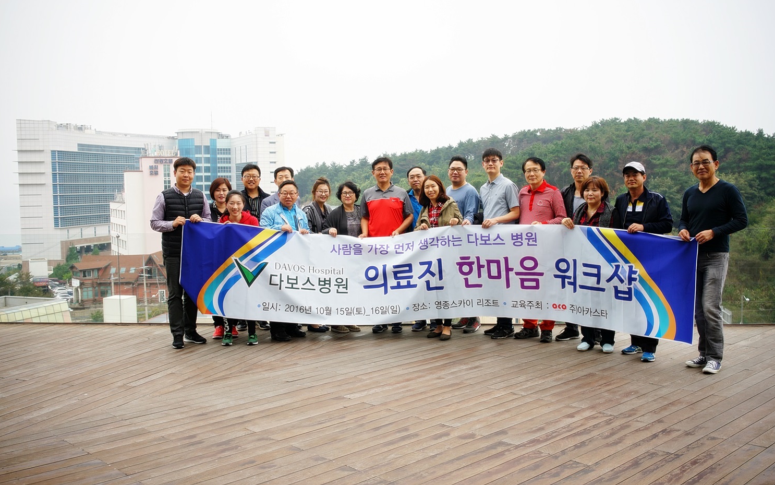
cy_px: 239
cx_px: 388
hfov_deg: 54.0
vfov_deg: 35.3
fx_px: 760
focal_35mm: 36
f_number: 5.6
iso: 100
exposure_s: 1/80
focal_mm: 35
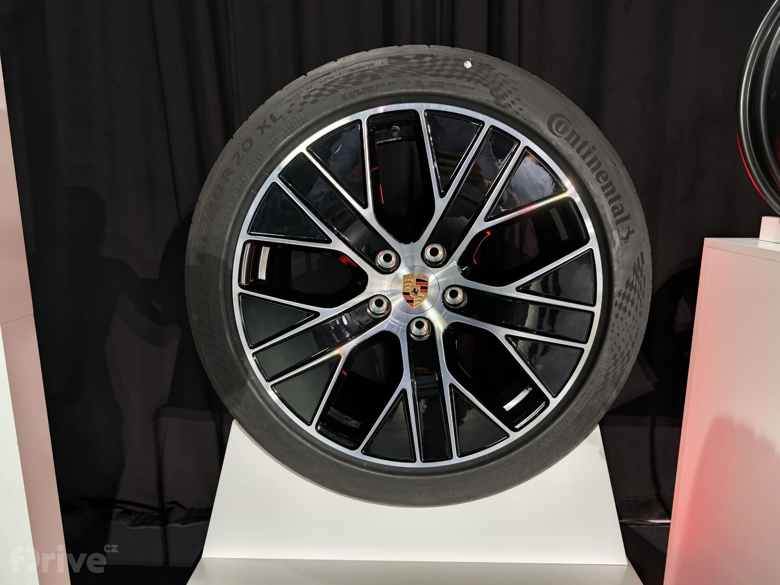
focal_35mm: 23
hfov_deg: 73.9
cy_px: 292
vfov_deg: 58.9
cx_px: 390
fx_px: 518
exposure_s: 1/50
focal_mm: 8.71
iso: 80
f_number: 1.67
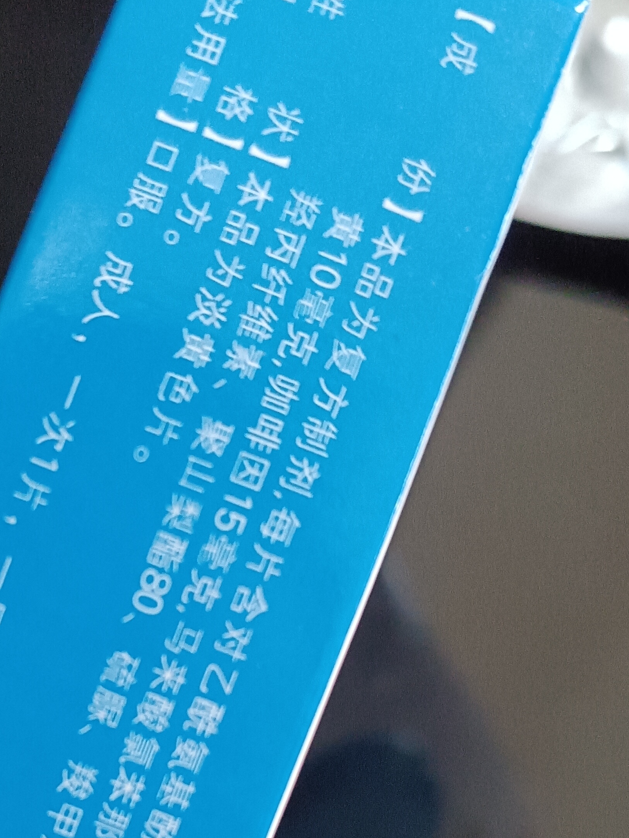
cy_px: 685
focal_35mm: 48
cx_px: 73
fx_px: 1163
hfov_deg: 29.1
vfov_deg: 38.0
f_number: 1.8
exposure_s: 1/50
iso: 2307
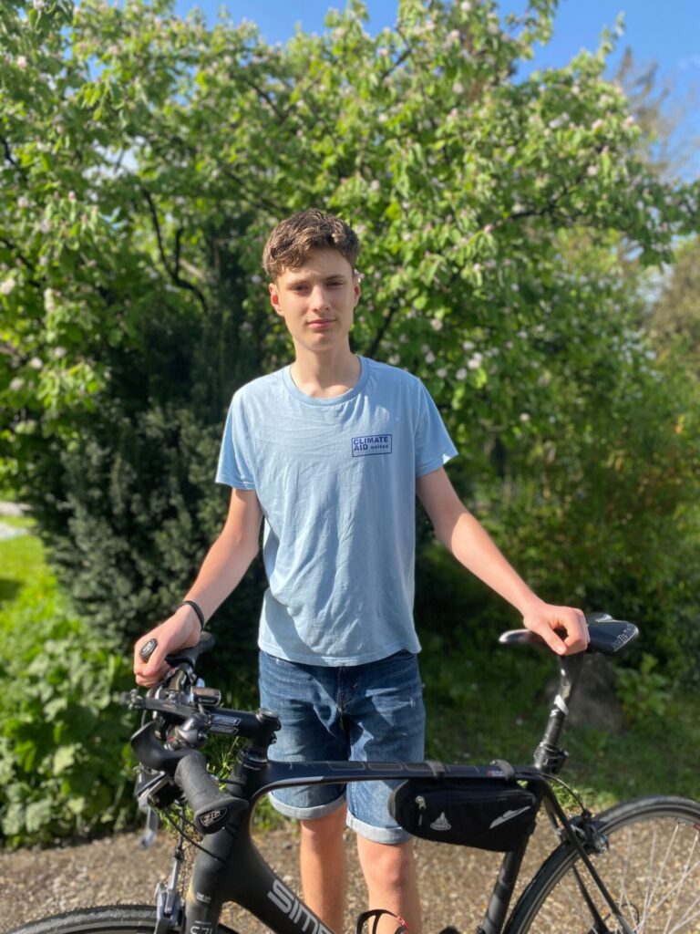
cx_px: 350
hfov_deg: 53.1
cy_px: 467
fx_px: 701
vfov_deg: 67.3
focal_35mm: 26
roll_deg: -2.1
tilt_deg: -1.5
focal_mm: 4.25
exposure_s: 1/1300
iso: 32
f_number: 1.8
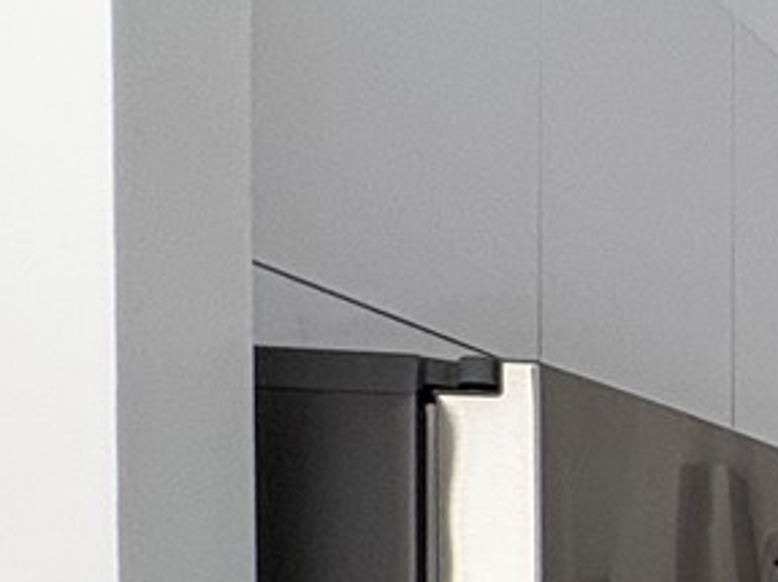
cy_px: 991
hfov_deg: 13.7
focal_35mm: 78
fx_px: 1752
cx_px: 2030
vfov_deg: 16.4
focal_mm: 2.22
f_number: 2.2
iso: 100
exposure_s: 1/120
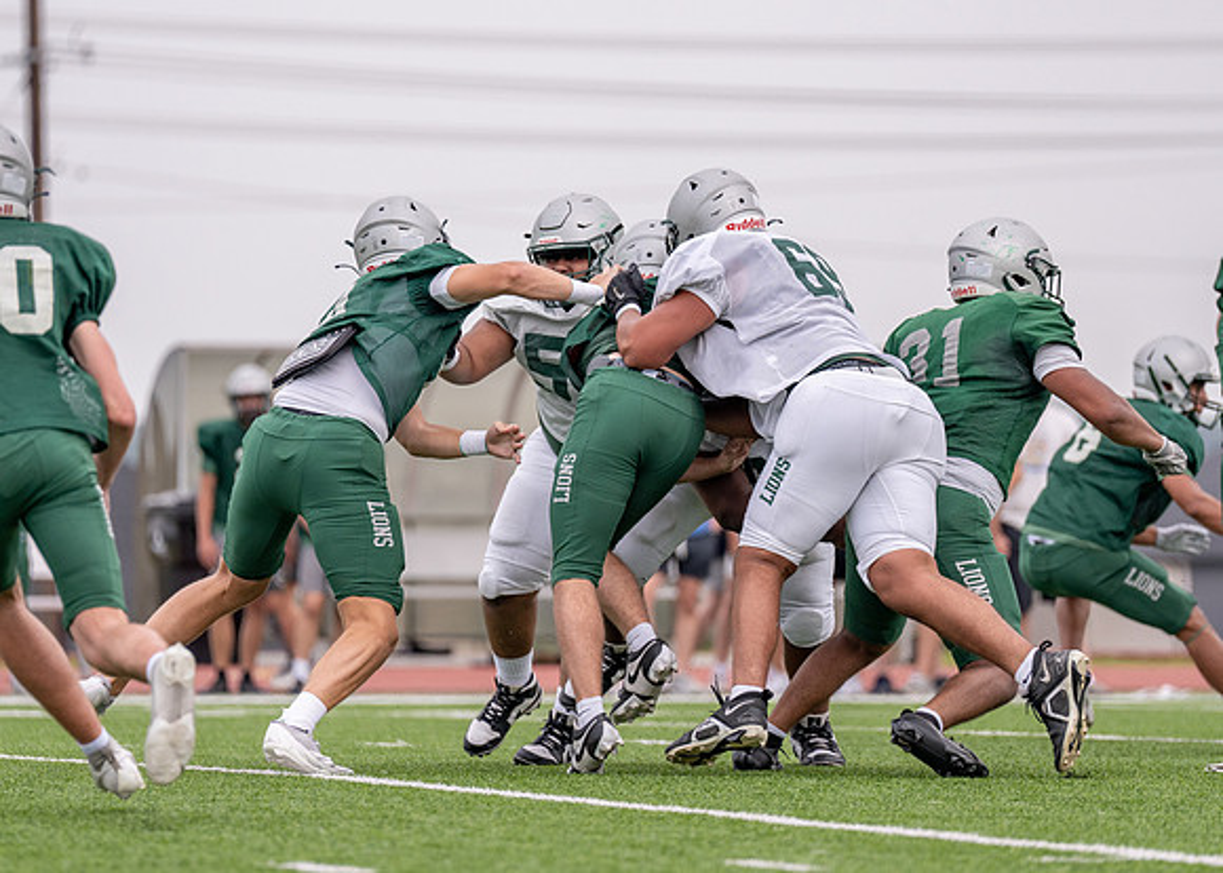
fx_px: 10306
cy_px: 389
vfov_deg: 4.9
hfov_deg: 6.8
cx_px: 645
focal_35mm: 297
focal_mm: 200
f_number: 2.8
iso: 250
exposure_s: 1/3200
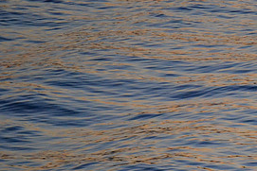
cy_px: 122
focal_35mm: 642
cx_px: 251
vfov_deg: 2.1
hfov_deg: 3.2
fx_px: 4585
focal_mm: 200
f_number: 5.6
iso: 3200
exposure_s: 1/400
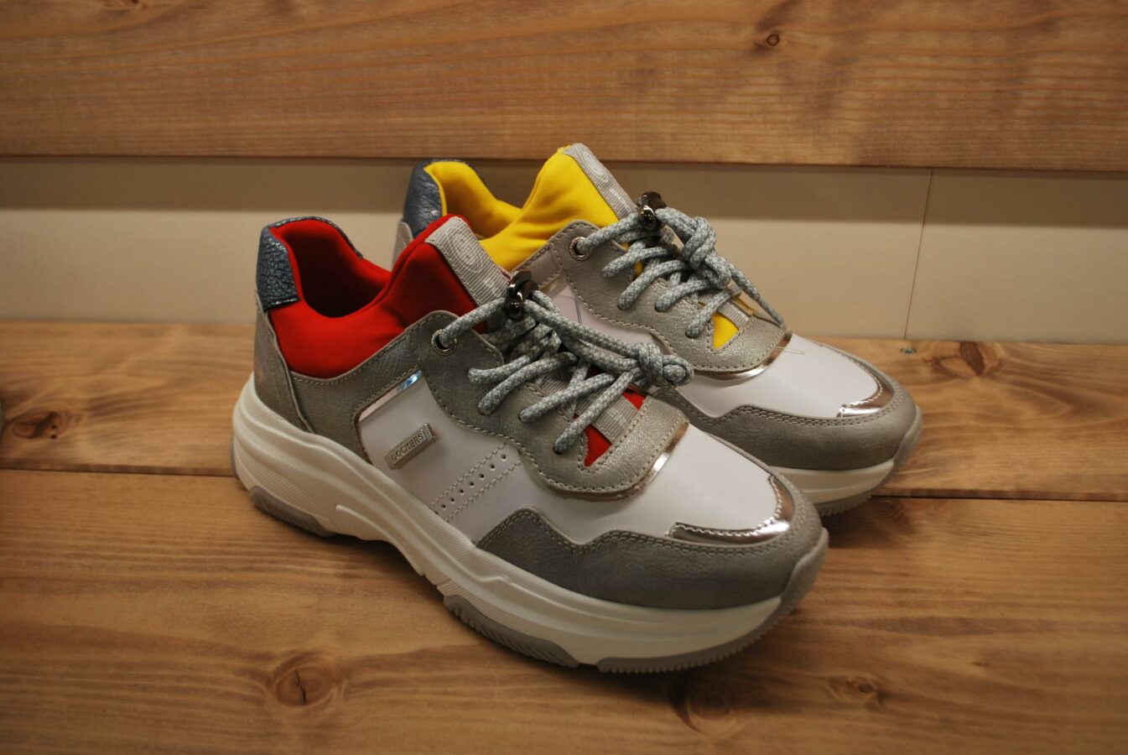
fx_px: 1129
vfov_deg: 37.0
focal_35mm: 36
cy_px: 378
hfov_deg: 53.1
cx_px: 564
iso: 200
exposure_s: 1/50
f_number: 4.2
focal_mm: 24
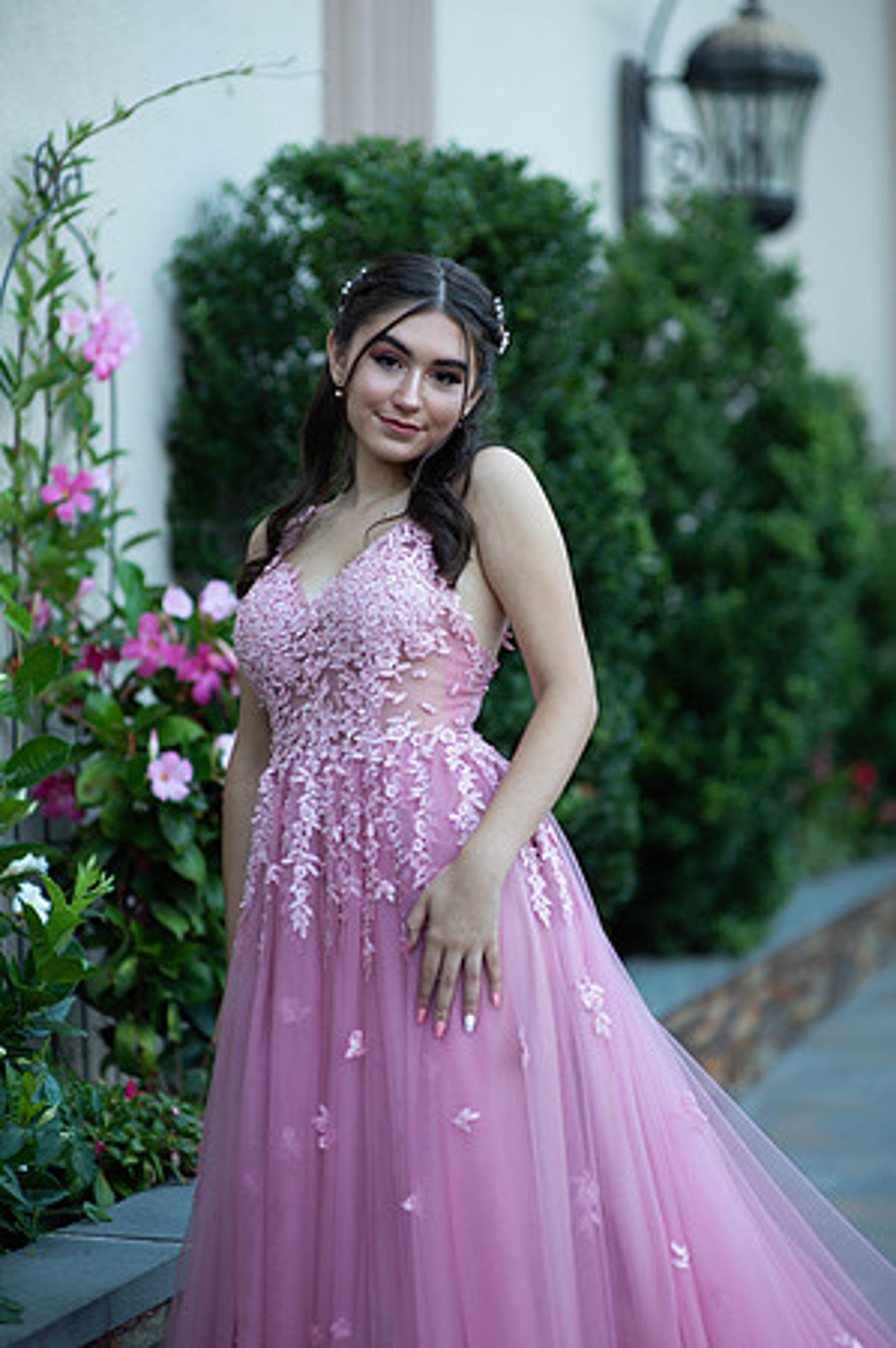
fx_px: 3180
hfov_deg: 16.0
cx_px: 448
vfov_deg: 23.9
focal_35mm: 85
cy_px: 674
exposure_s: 1/640
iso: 250
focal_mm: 85
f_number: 2
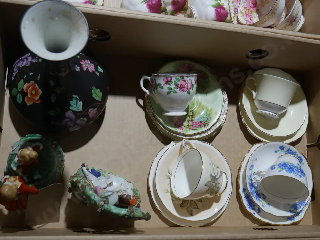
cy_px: 126
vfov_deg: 36.8
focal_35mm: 39
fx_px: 361
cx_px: 169
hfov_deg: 47.8
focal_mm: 18
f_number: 4
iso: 200
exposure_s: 1/60
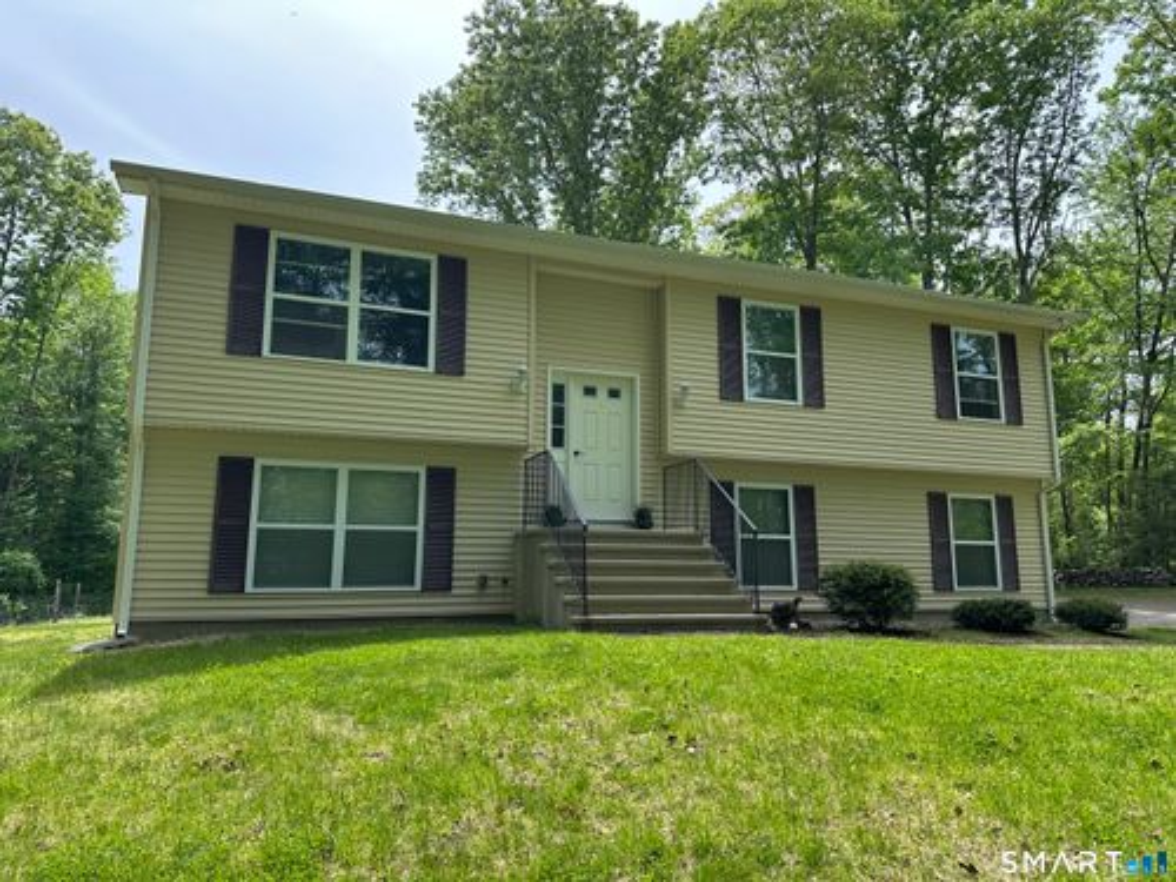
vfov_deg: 56.8
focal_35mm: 24
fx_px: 815
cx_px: 588
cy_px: 441
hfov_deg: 71.6
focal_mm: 6.86
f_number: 1.78
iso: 80
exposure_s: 1/1587
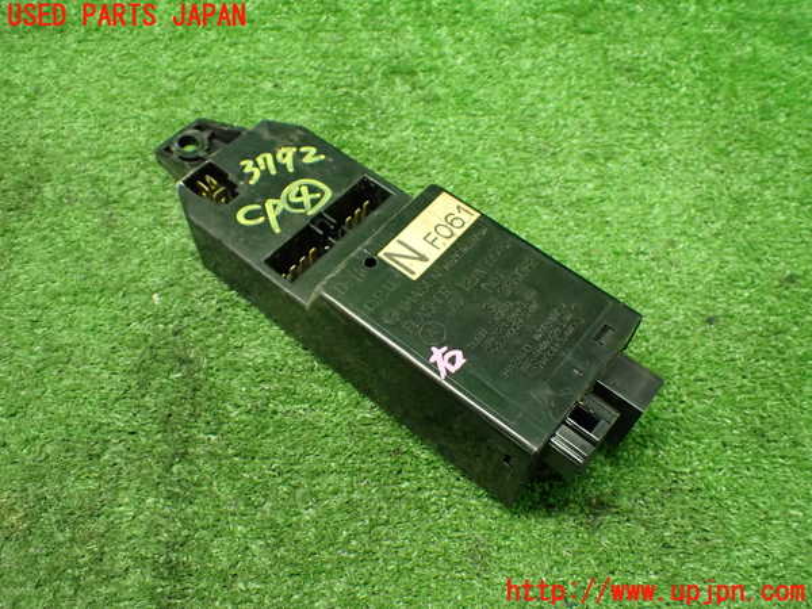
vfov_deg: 46.8
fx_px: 704
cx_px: 406
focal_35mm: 30
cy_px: 304
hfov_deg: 60.0
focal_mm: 5.4
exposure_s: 1/80
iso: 800
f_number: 2.3
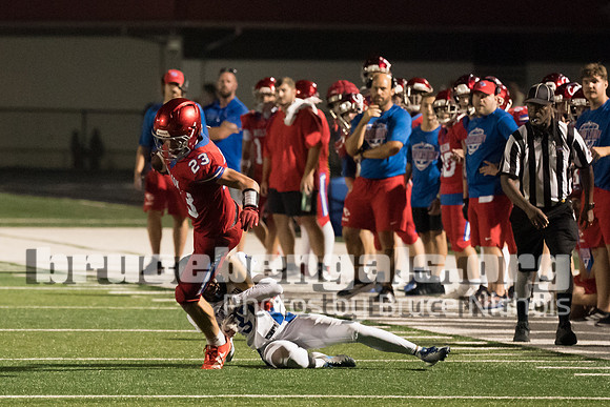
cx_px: 196
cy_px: 254
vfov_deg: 3.7
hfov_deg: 5.6
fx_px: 6231
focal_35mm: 368
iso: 12800
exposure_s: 1/1250
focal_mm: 164
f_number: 2.8
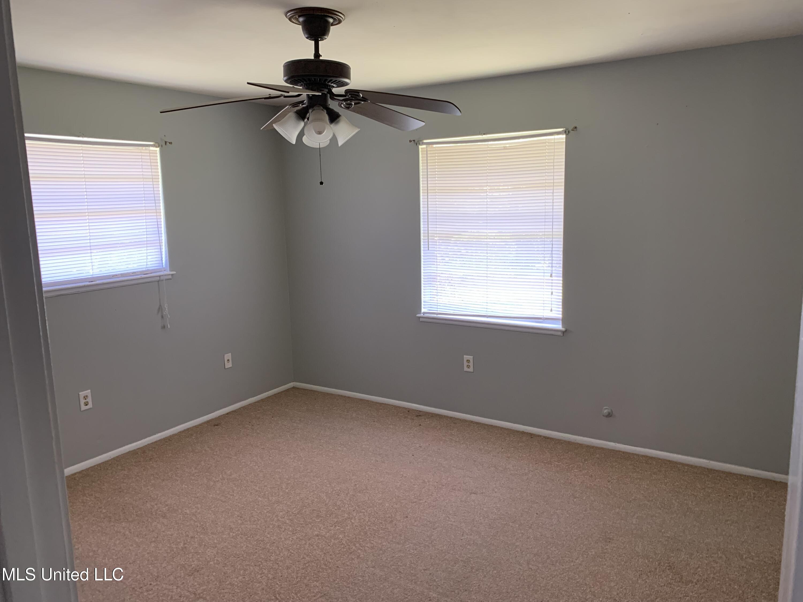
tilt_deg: -8.1
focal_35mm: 26
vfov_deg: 53.1
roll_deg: +2.6
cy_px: 301
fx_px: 603
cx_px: 402
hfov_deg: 67.3
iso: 100
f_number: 1.8
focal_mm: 4.25
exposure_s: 1/60
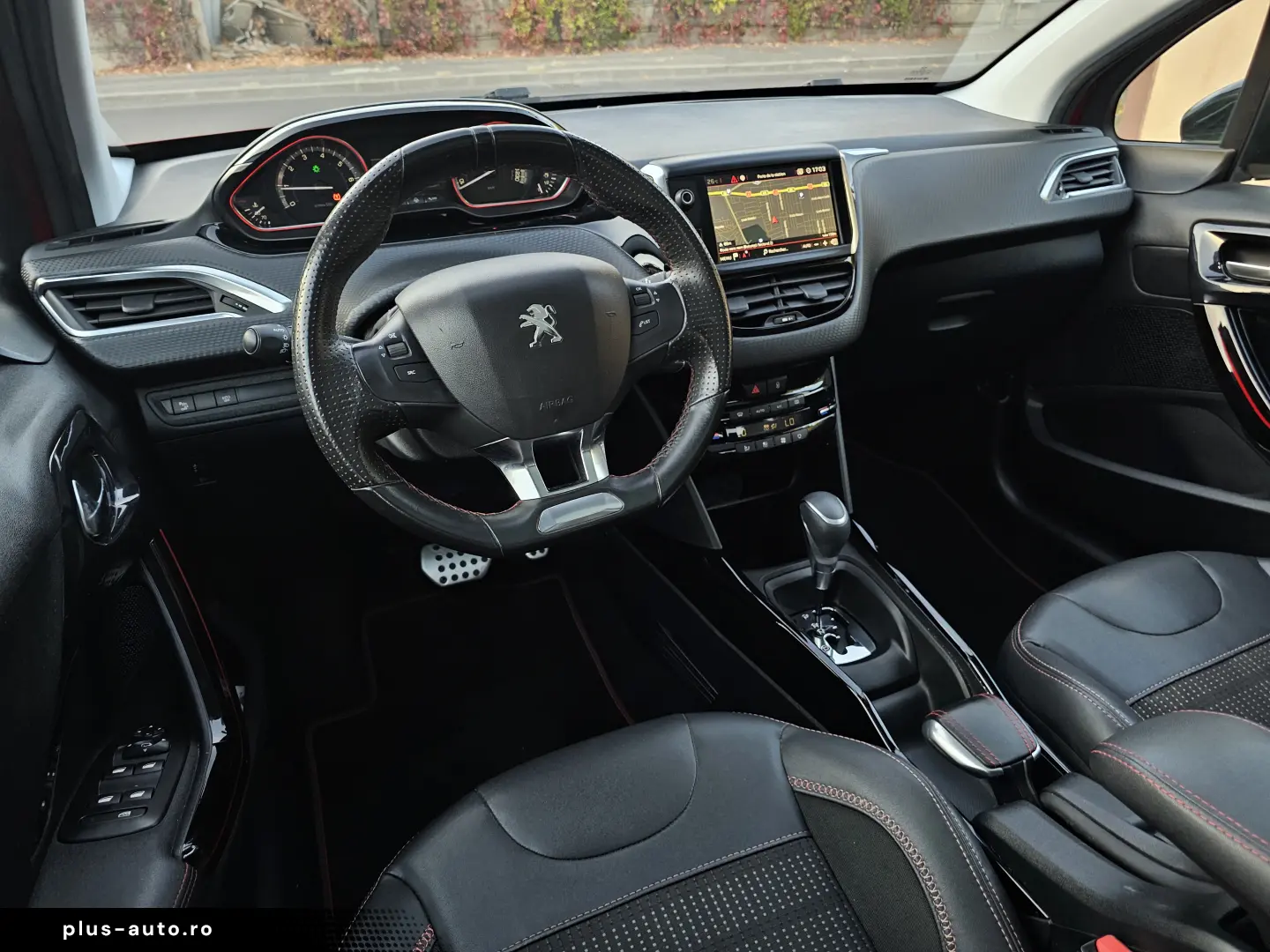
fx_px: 844
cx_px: 635
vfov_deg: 58.9
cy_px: 476
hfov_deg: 73.9
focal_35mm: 23
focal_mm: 6.3
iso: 100
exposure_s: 1/50
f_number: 1.7
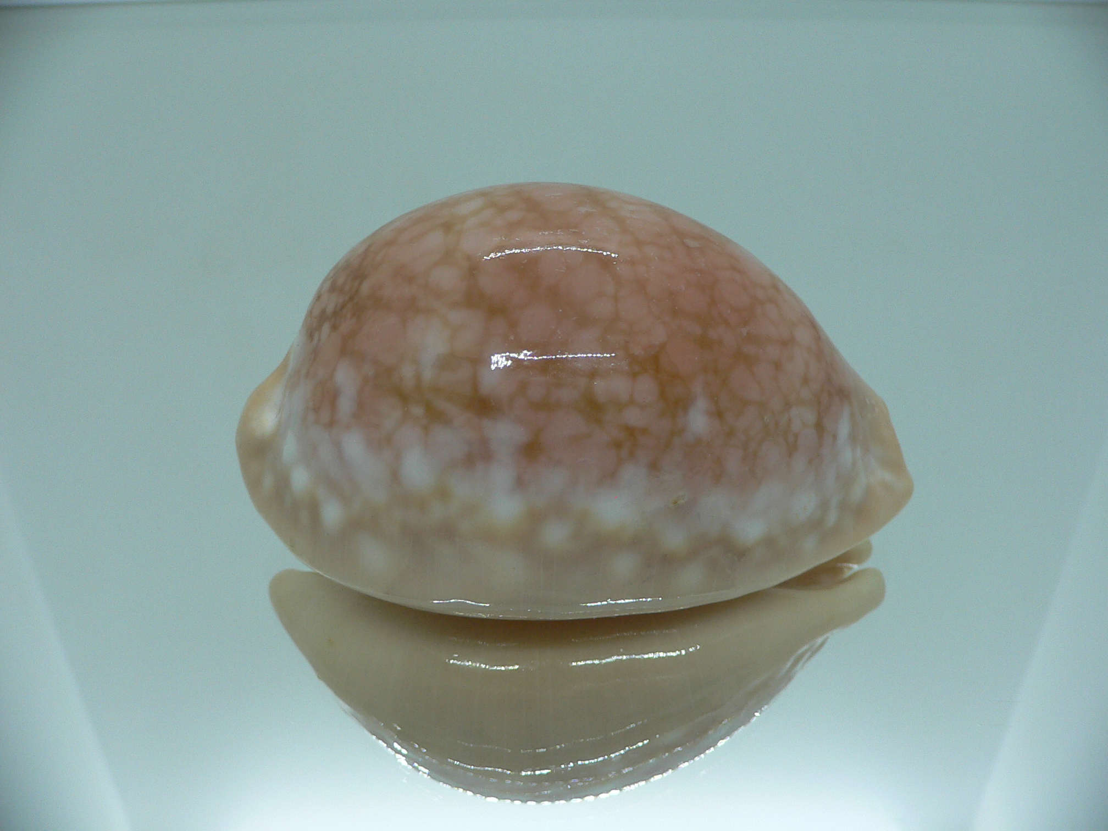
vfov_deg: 40.7
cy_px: 416
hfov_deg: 52.6
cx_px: 554
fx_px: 1120
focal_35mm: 35
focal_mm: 4.6
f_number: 2.8
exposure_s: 1/60
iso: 80
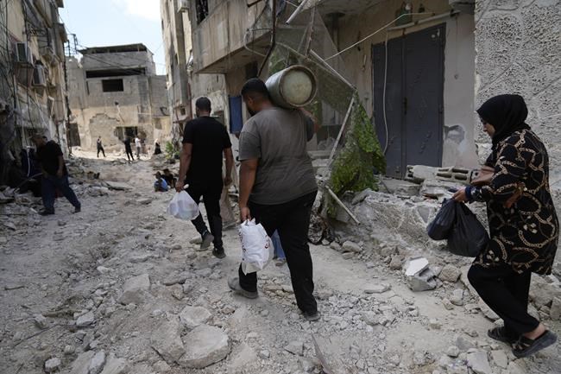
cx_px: 280
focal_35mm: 24
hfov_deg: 73.8
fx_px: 374
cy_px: 187
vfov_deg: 53.1
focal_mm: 24
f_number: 2.8
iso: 100
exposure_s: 1/800
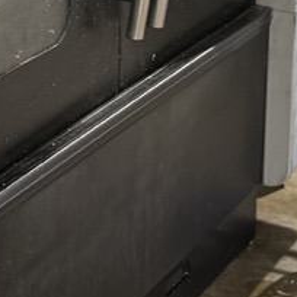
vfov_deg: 12.9
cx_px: 6
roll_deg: +1.5
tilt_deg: -12.2
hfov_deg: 13.0
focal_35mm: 133
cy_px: -19
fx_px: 1291
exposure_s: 1/63
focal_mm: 6.76
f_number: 1.78
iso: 200
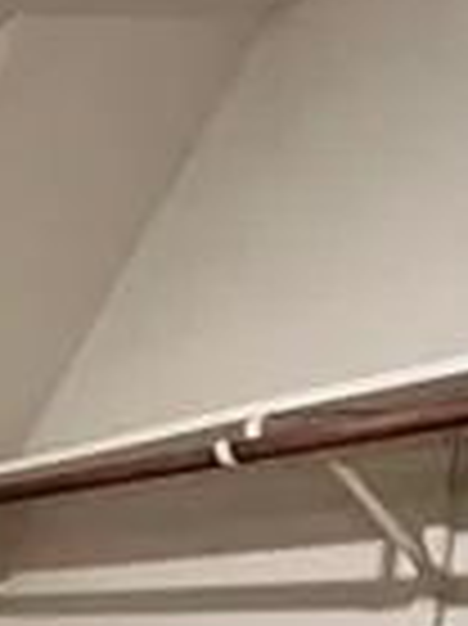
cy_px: 905
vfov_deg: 22.7
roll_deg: -0.5
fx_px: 1300
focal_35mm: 72
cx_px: -698
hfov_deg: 13.7
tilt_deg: -10.9
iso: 250
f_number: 1.8
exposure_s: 1/60
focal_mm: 1.57
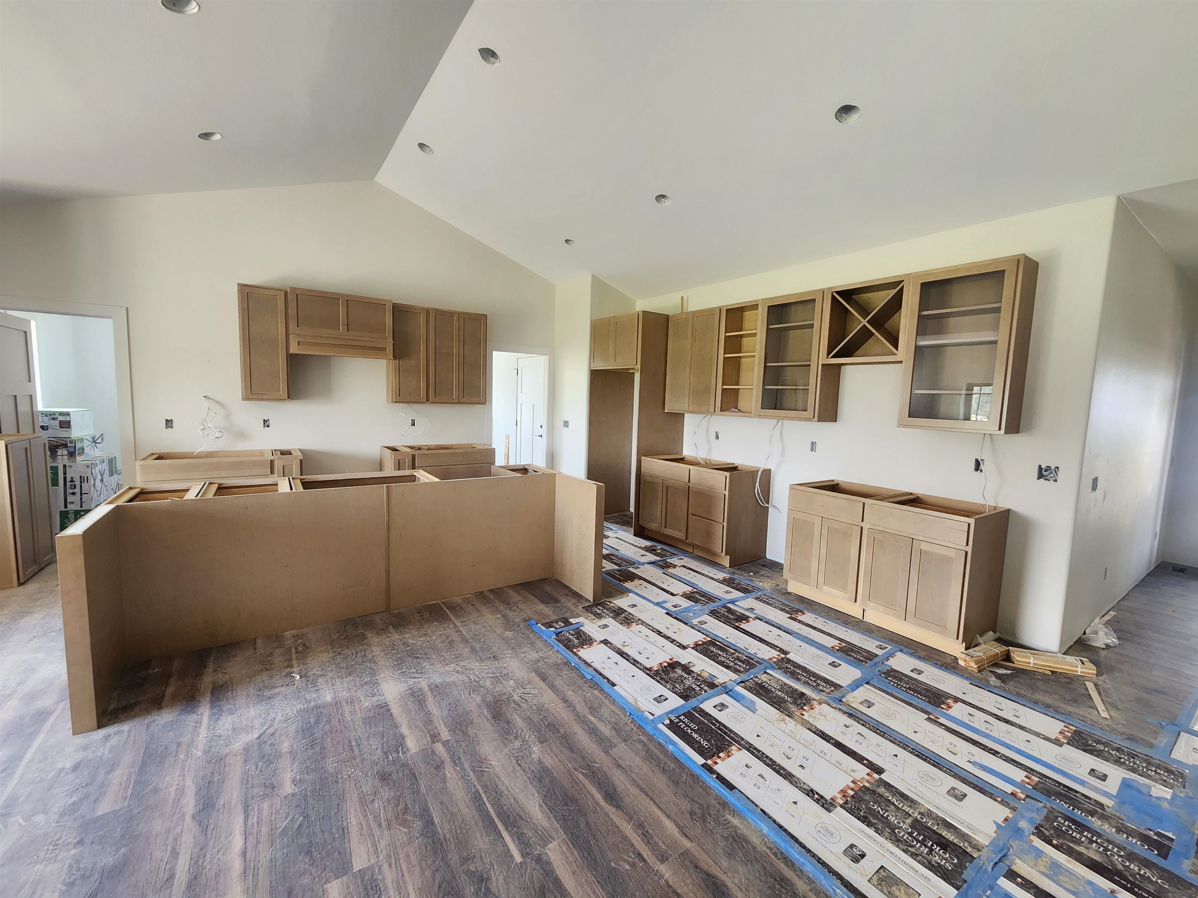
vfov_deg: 89.9
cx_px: 599
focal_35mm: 13
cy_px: 449
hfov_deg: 106.2
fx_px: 450
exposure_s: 1/60
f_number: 2.2
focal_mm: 2.2
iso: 250
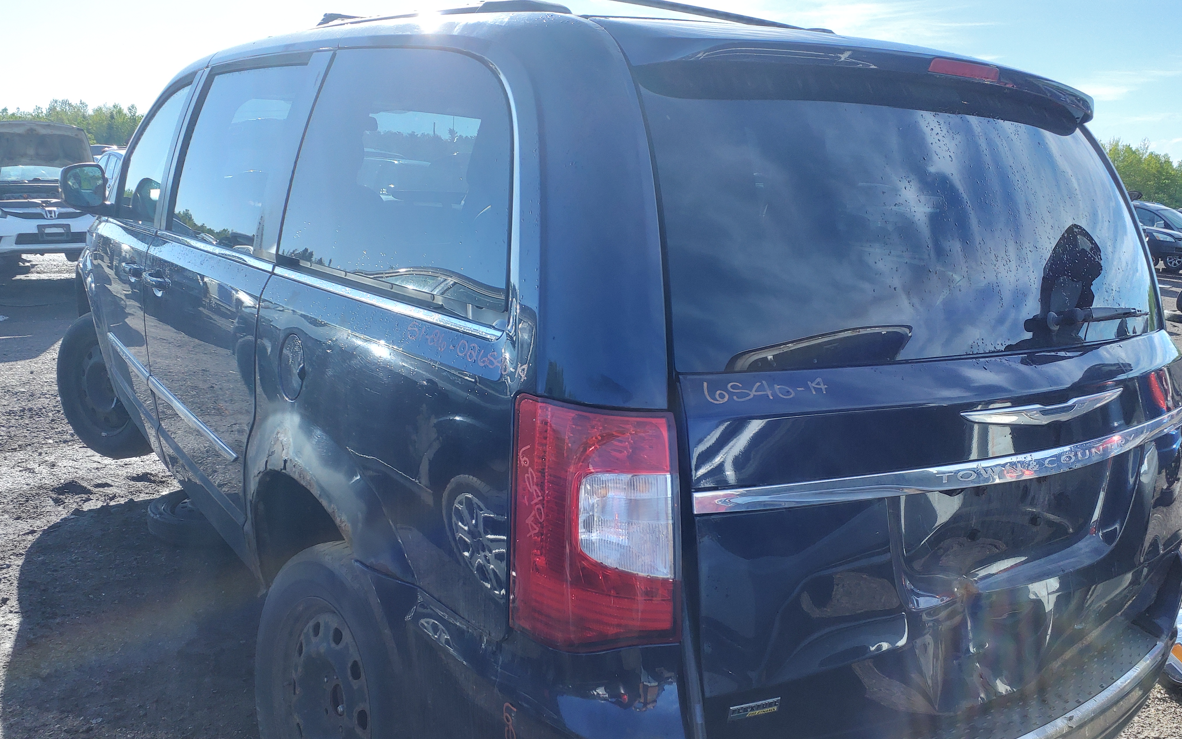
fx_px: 902
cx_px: 586
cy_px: 442
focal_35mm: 28
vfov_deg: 44.3
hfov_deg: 66.5
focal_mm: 3.58
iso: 40
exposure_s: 1/178
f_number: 1.9
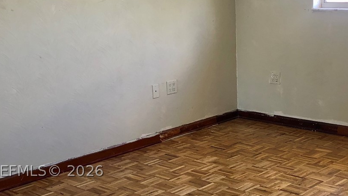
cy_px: 171
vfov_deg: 19.7
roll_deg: +2.6
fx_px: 554
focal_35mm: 60
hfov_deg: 34.5
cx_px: 235
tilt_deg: -18.7
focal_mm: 3.99
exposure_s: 1/27
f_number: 1.8
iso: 20
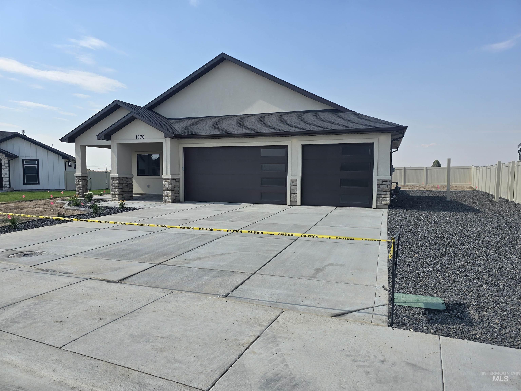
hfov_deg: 73.9
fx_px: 346
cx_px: 260
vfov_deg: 58.9
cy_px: 196
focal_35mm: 23
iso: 12
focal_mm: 6.3
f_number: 1.7
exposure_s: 1/1008
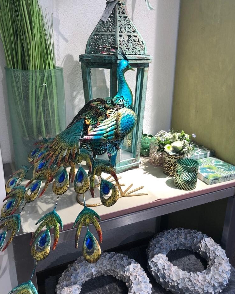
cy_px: 140
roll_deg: -1.8
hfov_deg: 48.5
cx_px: 118
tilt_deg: -19.2
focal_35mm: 30
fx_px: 261
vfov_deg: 58.8
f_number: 1.8
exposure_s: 1/50
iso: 32
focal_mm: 3.99
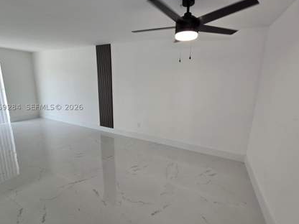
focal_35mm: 15
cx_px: 149
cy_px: 107
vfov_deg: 81.7
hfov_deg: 98.2
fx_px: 130
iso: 64
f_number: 2.2
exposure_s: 1/120
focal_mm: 2.2
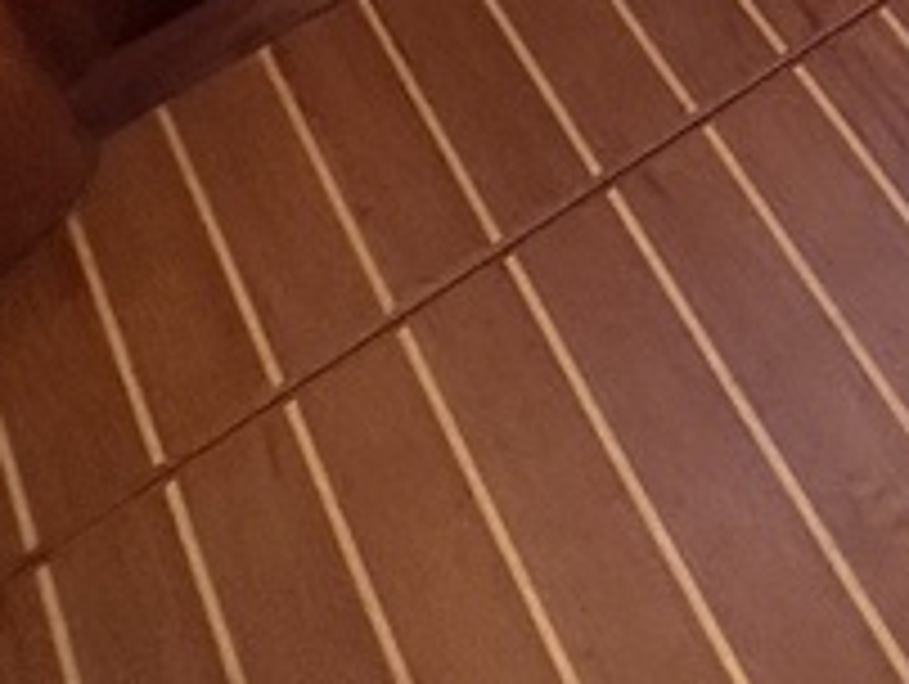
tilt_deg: -18.4
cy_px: -1323
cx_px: 2596
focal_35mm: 83
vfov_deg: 11.4
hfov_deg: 12.2
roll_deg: +4.4
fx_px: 2182
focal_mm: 2.22
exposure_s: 1/99
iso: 64
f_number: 2.2
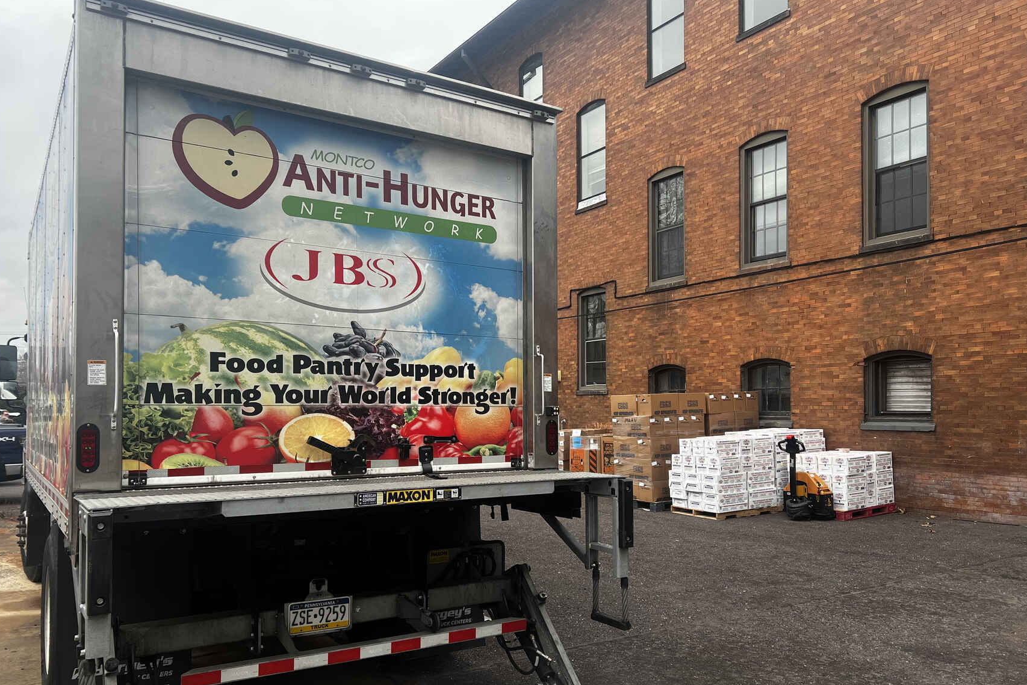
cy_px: 386
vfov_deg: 46.3
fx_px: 799
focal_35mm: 28
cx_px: 513
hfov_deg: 65.5
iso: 50
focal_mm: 5.7
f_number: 1.5
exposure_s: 1/621
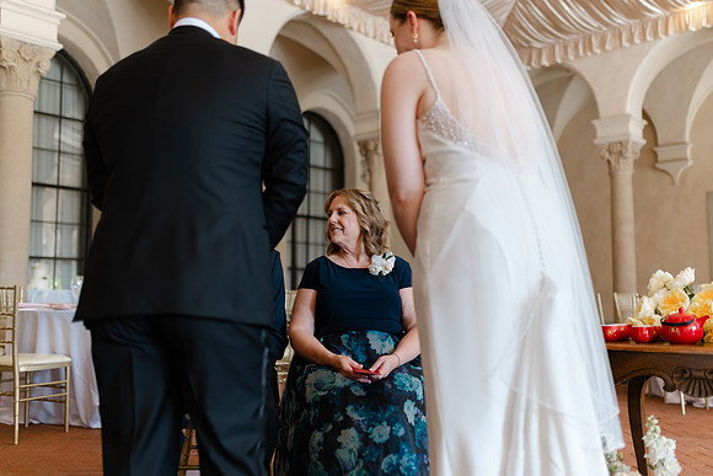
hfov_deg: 52.7
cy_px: 238
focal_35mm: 36
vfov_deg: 36.6
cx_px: 364
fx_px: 719
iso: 200
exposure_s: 1/250
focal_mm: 35
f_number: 1.4
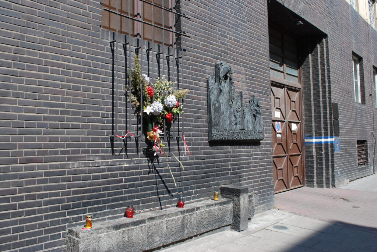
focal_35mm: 33
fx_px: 346
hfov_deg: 57.2
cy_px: 126
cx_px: 188
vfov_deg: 40.1
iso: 200
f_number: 10
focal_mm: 22
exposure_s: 1/160
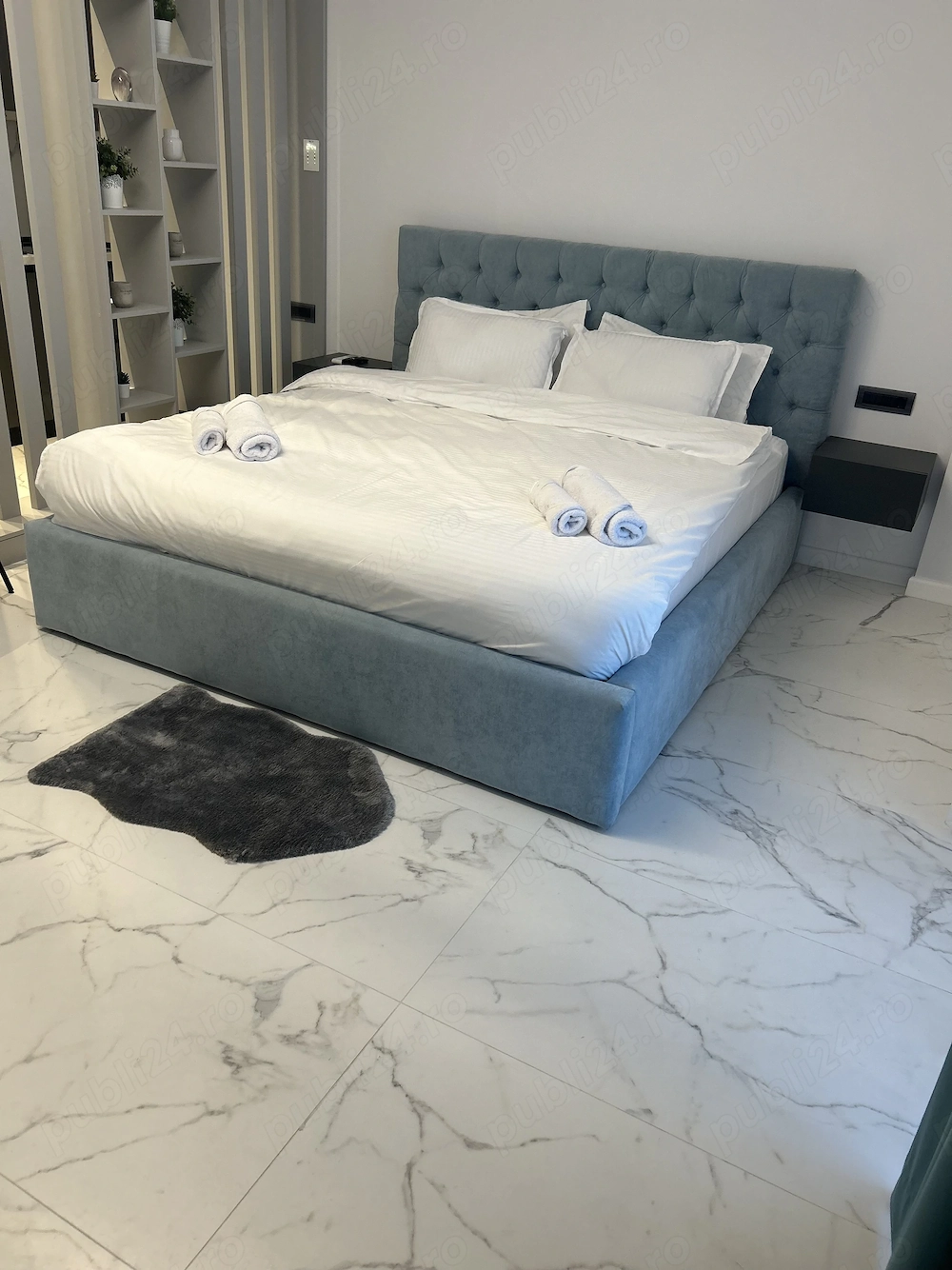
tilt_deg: -26.3
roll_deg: -3.6
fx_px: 954
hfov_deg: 53.0
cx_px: 476
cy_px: 635
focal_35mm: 26
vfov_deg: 67.3
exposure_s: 1/50
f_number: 1.5
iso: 100
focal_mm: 5.7
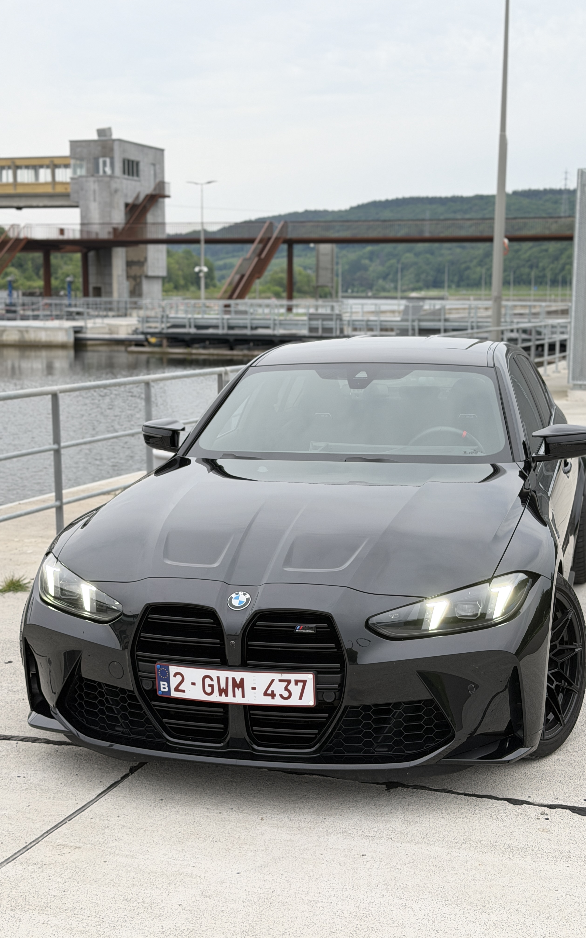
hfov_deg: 25.3
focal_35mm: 51
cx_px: 300
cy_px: 469
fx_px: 1303
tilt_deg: -8.4
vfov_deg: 39.6
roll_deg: -0.5
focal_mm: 6.76
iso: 64
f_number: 1.78
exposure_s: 1/245
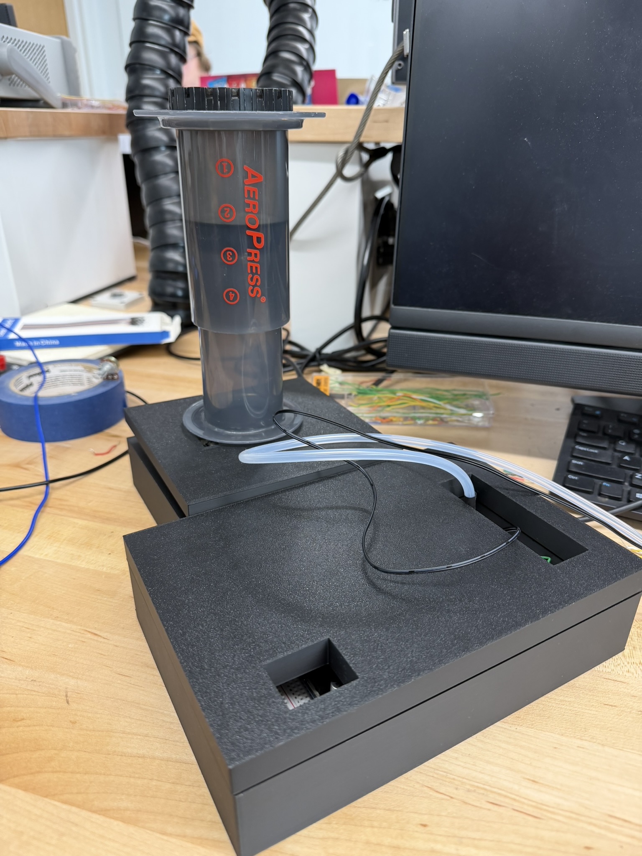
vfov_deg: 71.6
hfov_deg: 56.8
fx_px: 593
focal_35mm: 24
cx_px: 321
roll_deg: +0.0
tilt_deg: -27.5
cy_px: 428
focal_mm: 6.76
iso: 160
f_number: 1.78
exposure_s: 1/60
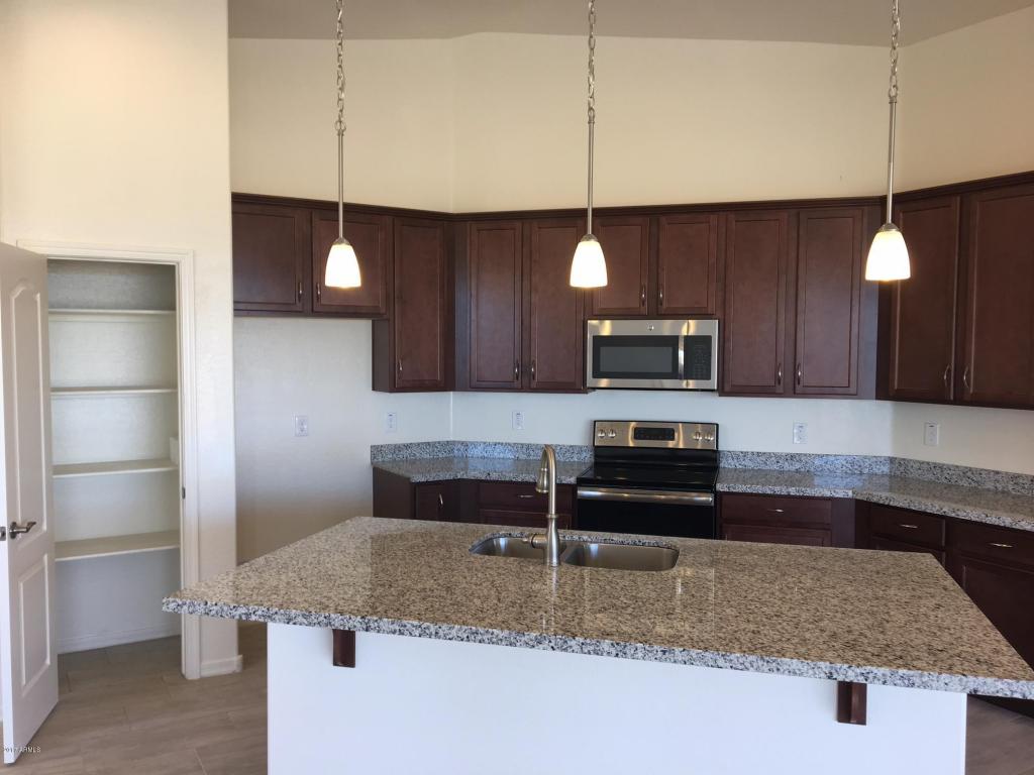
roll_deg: -1.4
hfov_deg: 61.7
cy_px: 388
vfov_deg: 48.2
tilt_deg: -3.7
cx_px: 517
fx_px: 866
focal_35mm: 29
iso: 32
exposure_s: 1/60
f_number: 2.2
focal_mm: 4.15
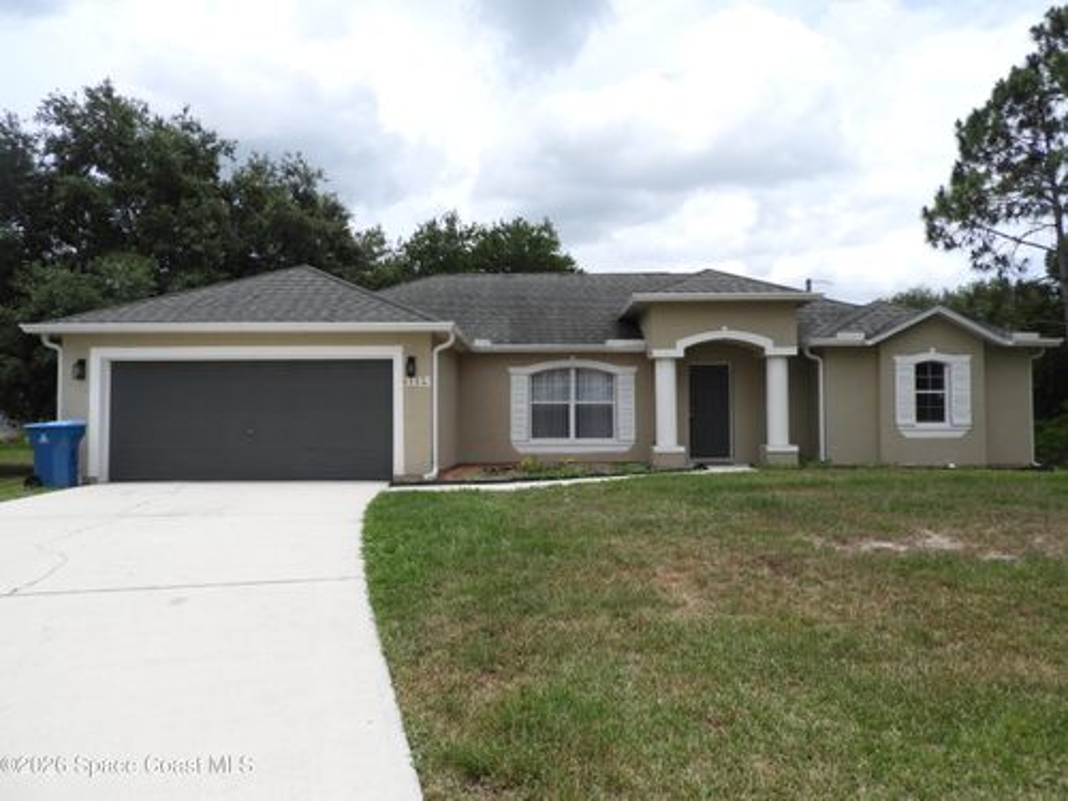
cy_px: 400
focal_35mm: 24
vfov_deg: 56.8
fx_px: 740
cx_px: 534
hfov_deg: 71.6
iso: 100
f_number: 3.3
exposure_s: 1/1600
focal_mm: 4.3
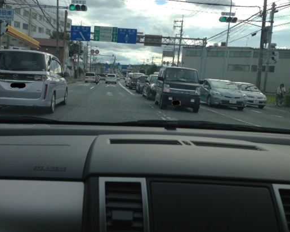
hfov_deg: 45.6
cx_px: 118
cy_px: 104
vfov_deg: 37.3
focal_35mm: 40
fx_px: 343
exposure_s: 1/935
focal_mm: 4.13
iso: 50
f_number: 2.4
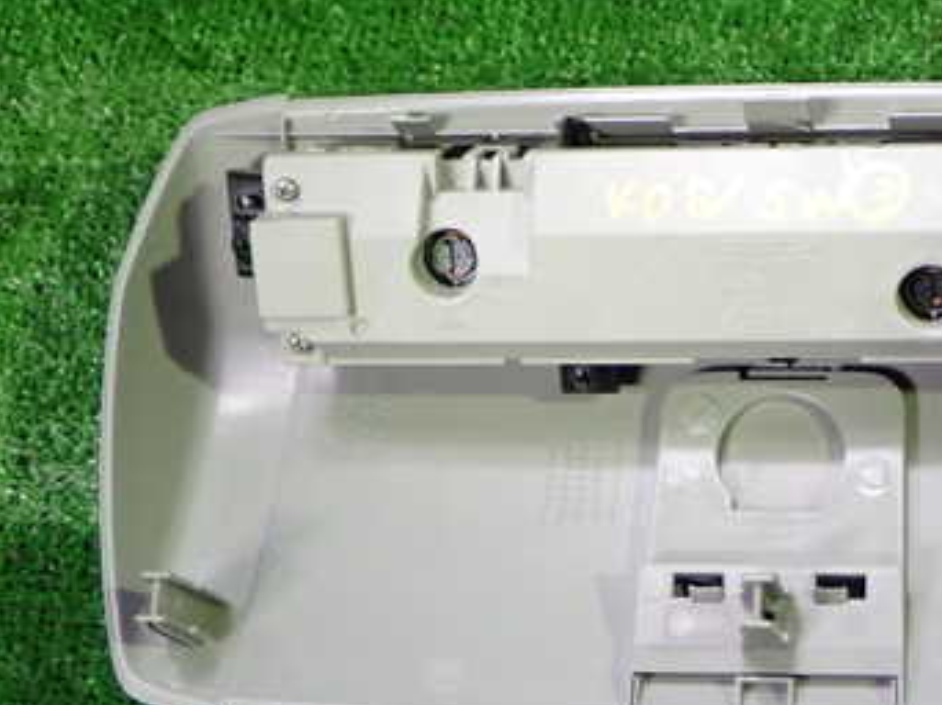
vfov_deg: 20.4
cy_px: 375
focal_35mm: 72
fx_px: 1958
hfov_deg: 26.5
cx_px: 777
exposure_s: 1/40
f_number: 2.8
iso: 400
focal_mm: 7.31
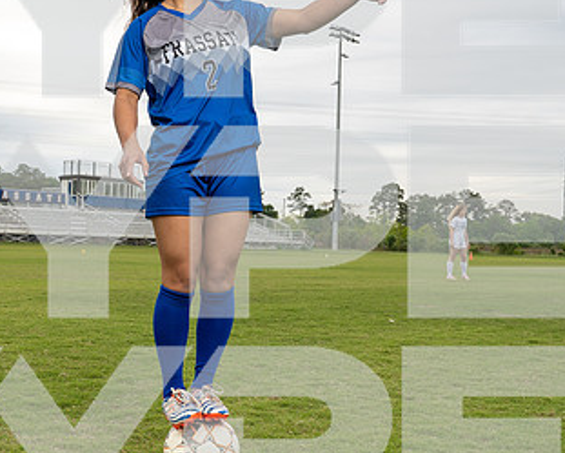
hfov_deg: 33.0
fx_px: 937
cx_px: 154
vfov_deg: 27.1
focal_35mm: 56
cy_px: 223
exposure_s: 1/250
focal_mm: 32
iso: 250
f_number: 7.1
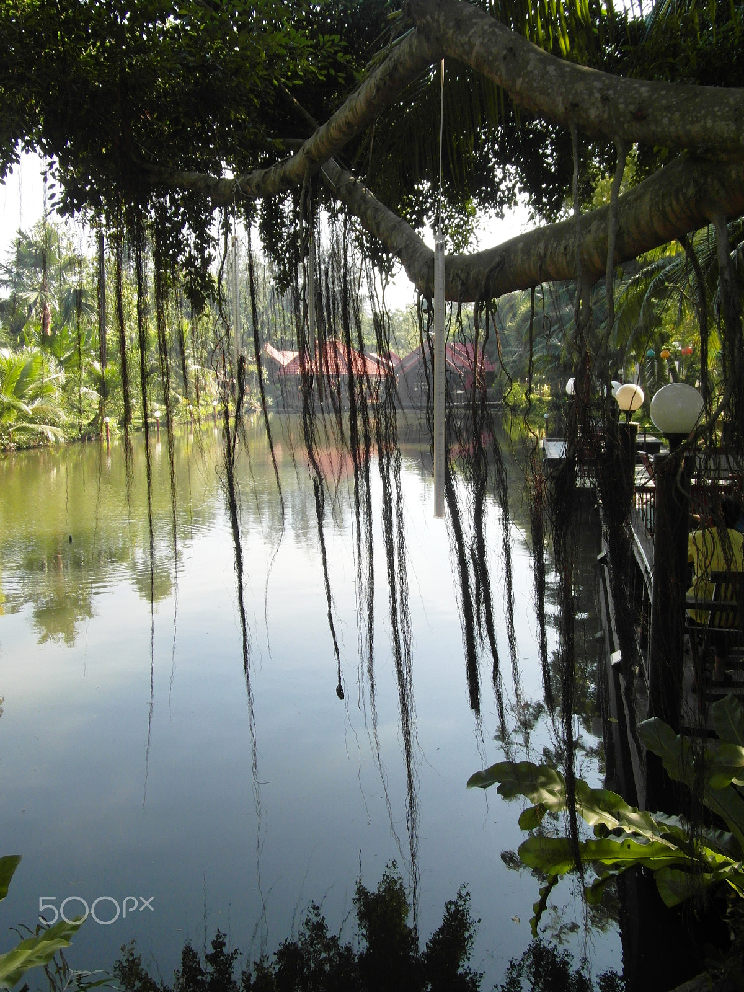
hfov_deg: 44.2
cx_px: 372
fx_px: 917
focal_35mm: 32
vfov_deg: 56.8
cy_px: 496
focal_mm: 5.3
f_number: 3.4
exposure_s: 1/350
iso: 100
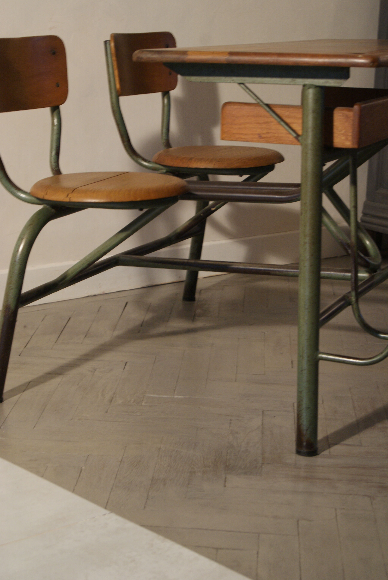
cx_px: 194
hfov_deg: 16.6
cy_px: 290
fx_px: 1330
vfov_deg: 24.6
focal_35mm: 82
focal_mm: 55
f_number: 5.6
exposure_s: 1/15
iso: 400
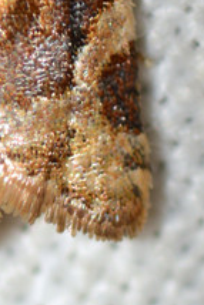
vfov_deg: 4.6
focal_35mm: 448
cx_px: 3
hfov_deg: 3.1
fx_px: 3802
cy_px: -16
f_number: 18
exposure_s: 1/200
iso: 100
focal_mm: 100
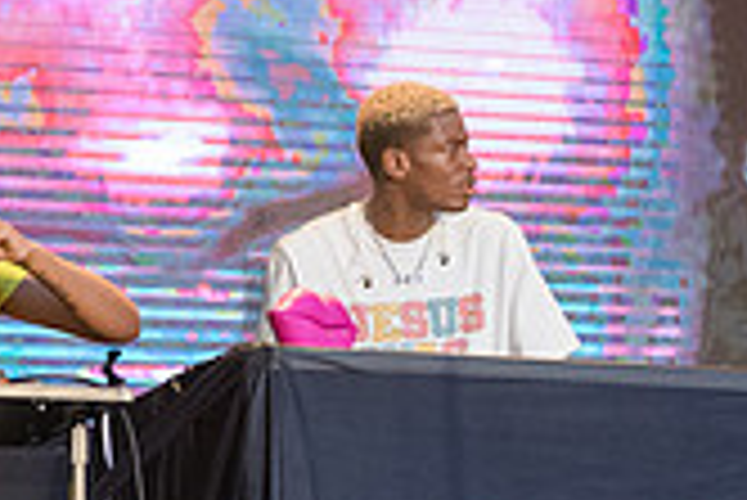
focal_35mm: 168
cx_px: 256
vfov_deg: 8.2
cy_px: 286
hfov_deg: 12.2
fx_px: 3489
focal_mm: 48
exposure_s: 1/640
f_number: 3.5
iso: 4000
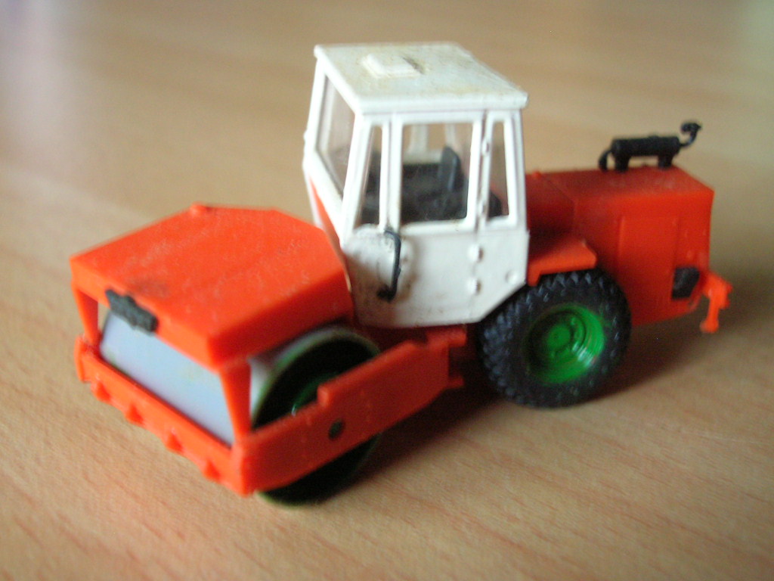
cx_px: 387
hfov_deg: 44.8
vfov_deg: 34.3
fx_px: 939
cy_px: 290
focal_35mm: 42
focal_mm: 7
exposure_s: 1/4.2
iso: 200
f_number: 3.1
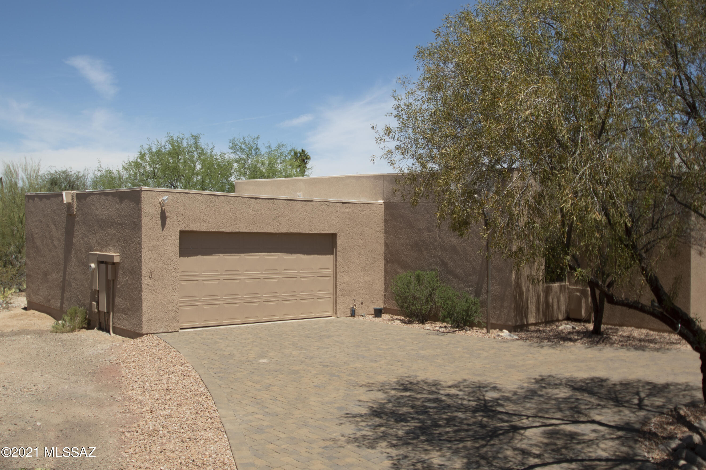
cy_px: 235
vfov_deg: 36.9
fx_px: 706
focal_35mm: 36
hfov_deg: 53.1
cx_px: 353
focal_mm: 24
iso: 100
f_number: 5.6
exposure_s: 1/1000
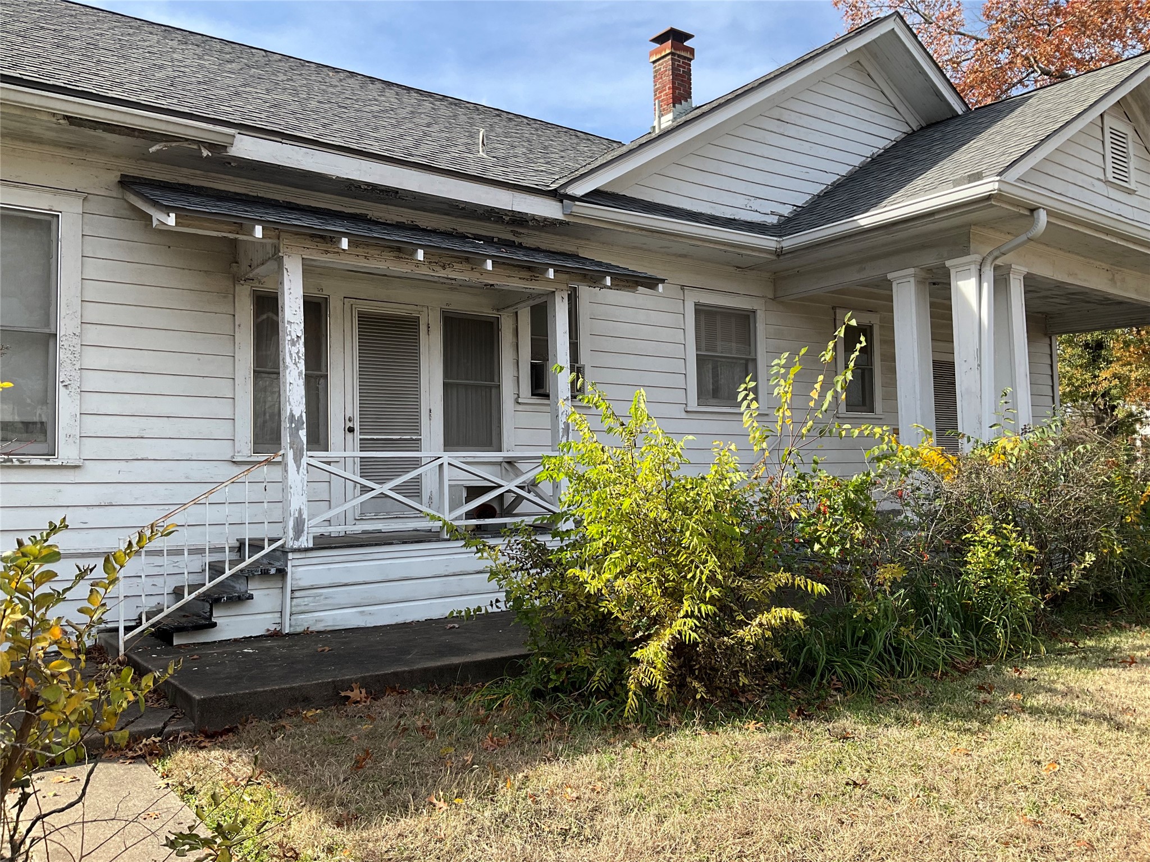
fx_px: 963
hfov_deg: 61.7
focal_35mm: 29
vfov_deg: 48.2
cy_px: 431
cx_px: 575
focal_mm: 3
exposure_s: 1/635
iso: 25
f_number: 1.8
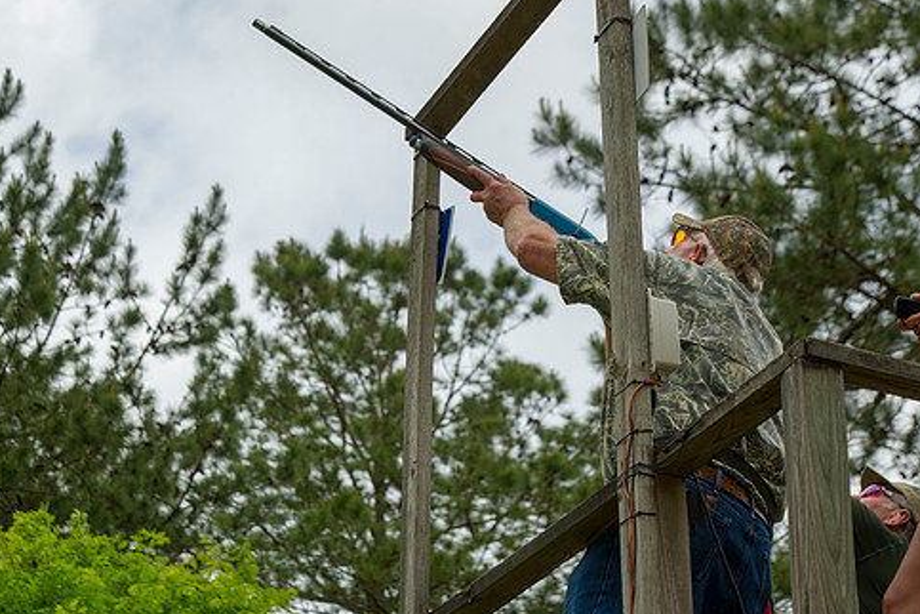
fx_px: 3220
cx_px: 394
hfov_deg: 16.3
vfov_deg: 10.9
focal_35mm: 126
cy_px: 257
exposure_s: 1/500
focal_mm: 105
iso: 200
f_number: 7.1
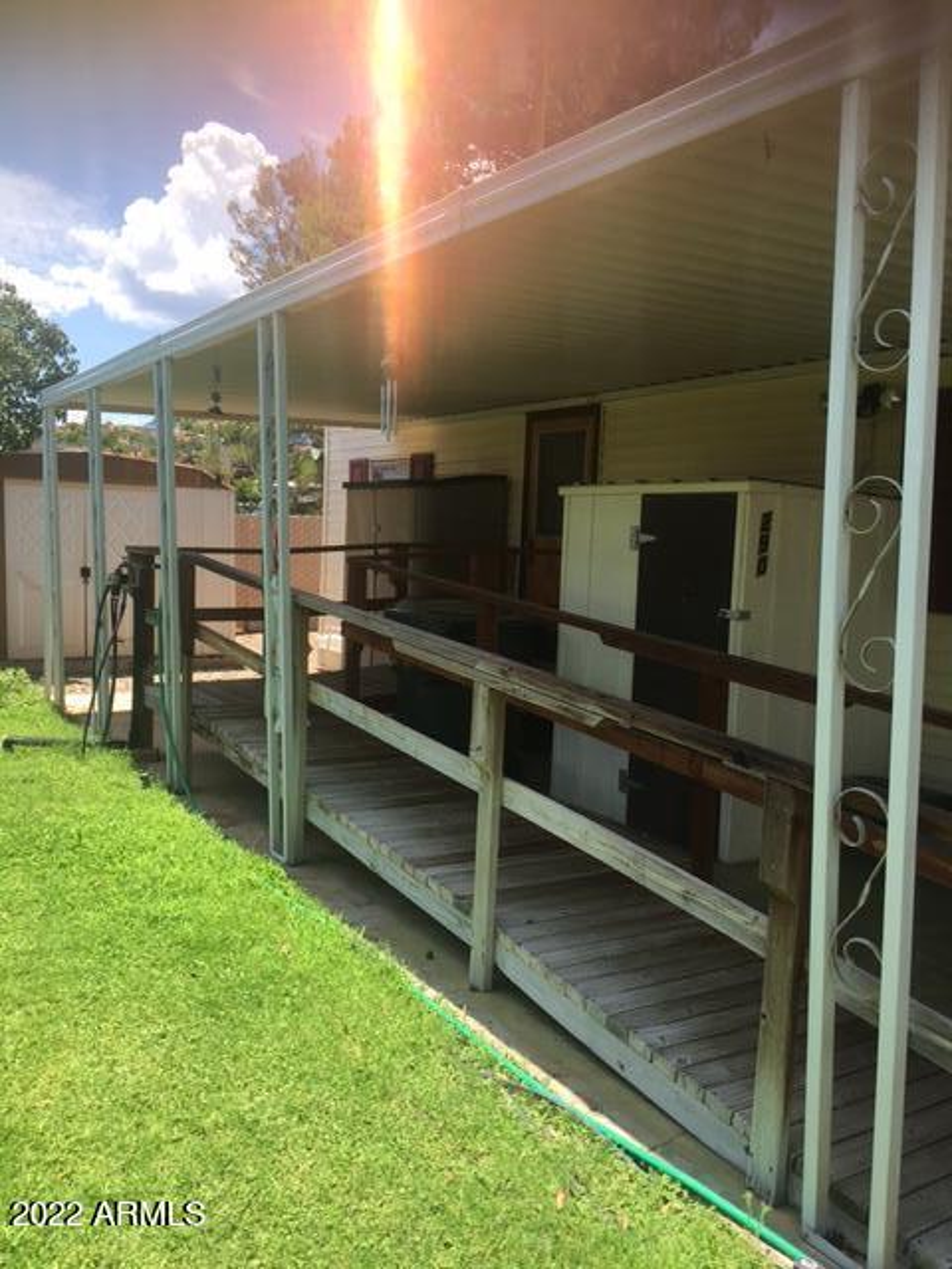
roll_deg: -2.0
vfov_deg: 61.7
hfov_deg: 48.2
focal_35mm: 29
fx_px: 1063
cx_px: 476
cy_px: 634
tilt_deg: -4.5
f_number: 2.2
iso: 25
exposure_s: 1/668
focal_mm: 4.15
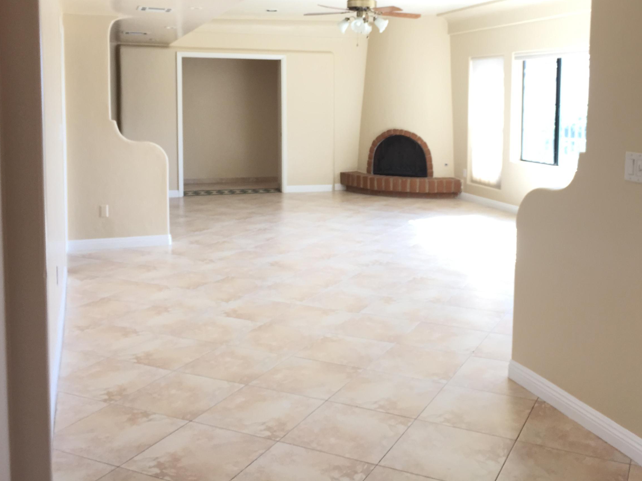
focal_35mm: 38
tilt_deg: -4.9
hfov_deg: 48.9
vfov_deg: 37.4
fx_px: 705
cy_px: 169
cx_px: 351
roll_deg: -0.7
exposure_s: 1/60
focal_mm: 4.15
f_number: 2.2
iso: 40
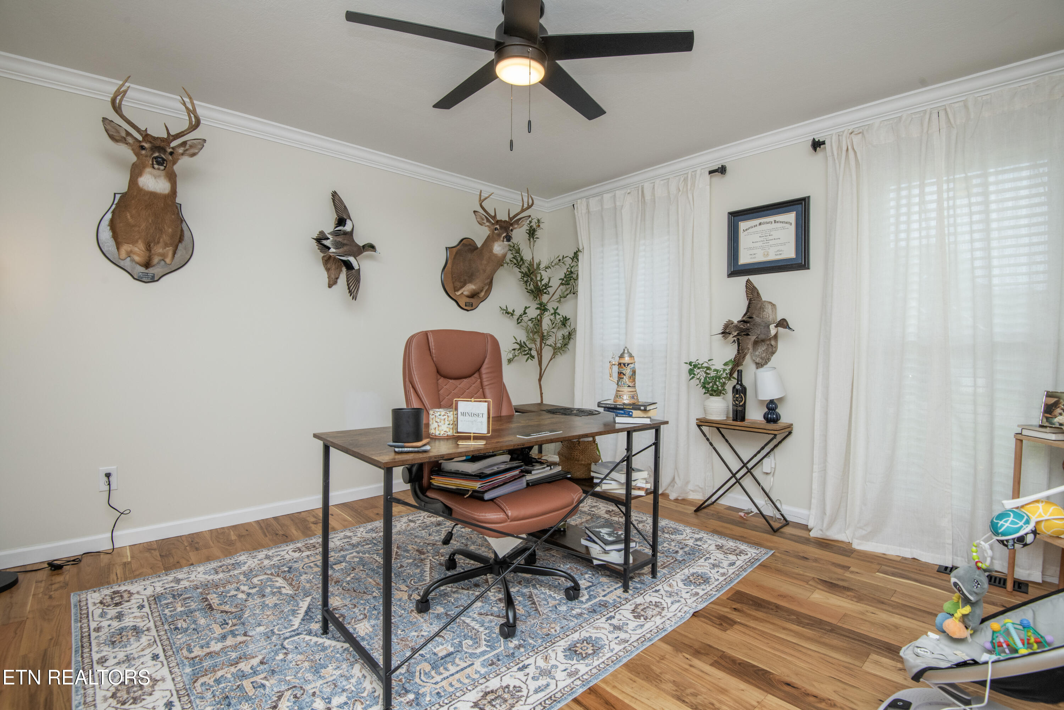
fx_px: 473
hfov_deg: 96.7
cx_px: 532
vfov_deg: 73.7
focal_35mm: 16
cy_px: 355
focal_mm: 16
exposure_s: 1/160
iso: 400
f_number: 9
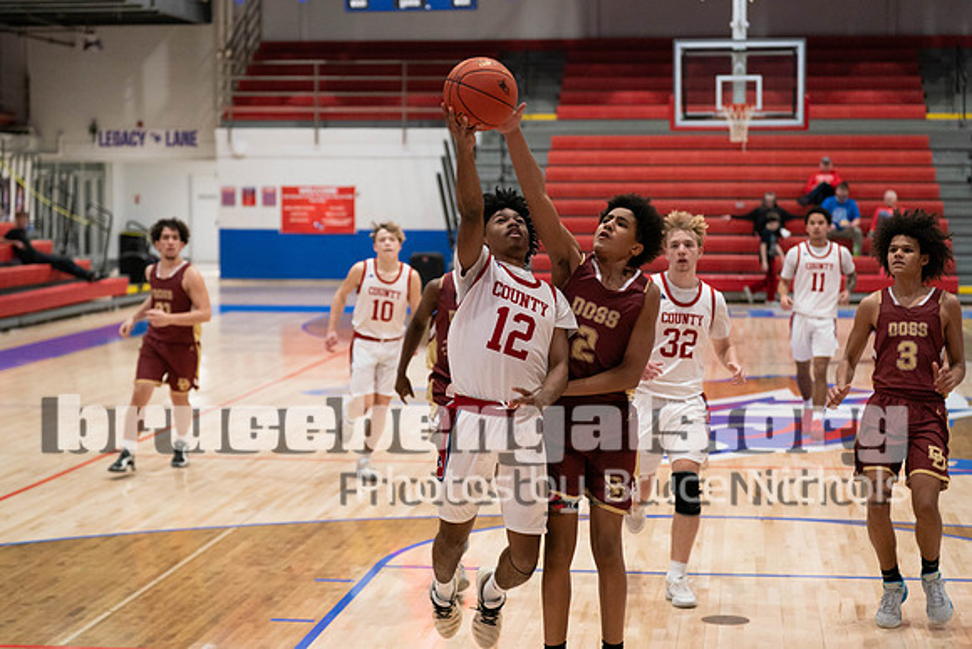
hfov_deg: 27.7
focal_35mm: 73
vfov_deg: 18.7
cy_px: 324
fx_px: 1974
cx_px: 486
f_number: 2.8
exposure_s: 1/1000
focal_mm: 70
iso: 4000
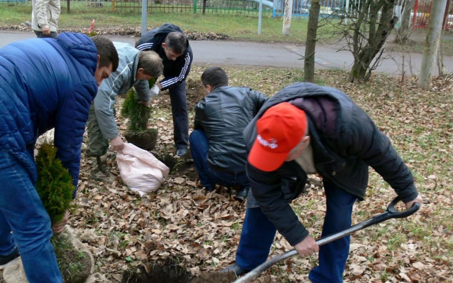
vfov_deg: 33.6
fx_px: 469
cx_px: 223
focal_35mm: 38
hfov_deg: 51.5
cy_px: 148
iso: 80
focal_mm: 7.4
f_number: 2.8
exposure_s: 1/30
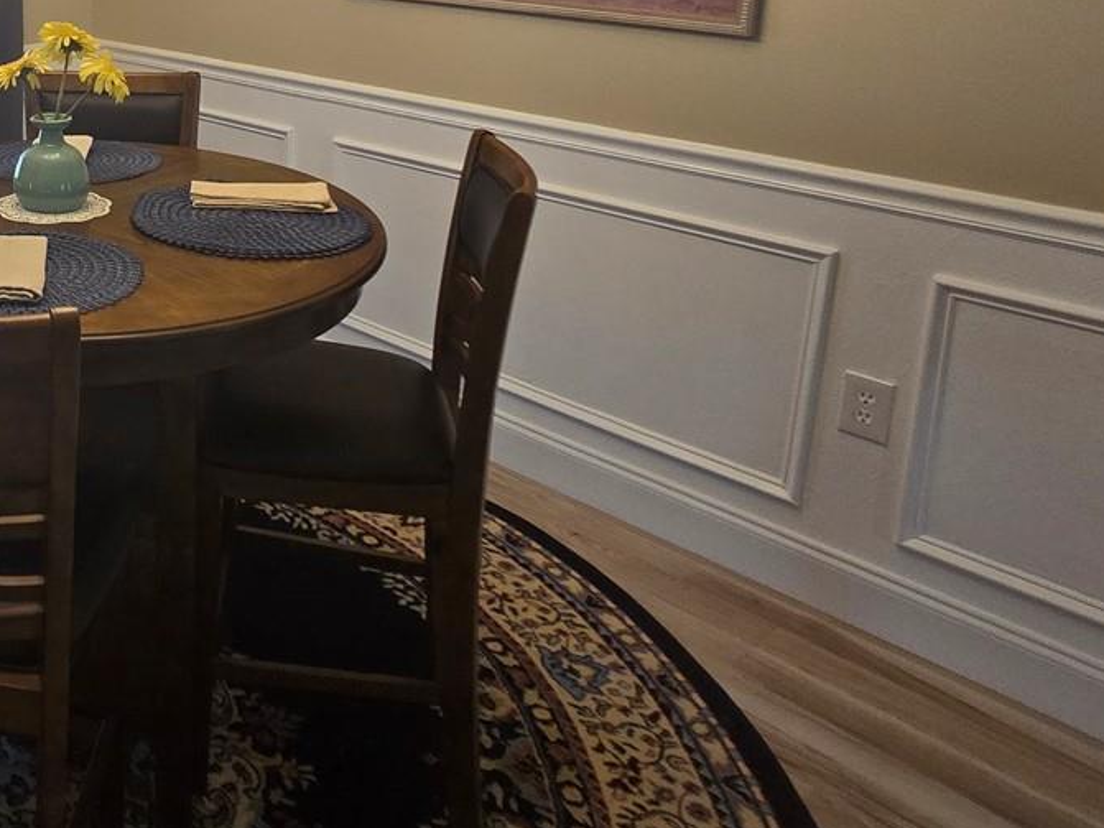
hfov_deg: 48.8
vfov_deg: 41.9
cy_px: 87
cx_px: 21
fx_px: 988
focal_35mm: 31
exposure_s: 1/60
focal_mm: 2.2
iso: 200
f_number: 2.2
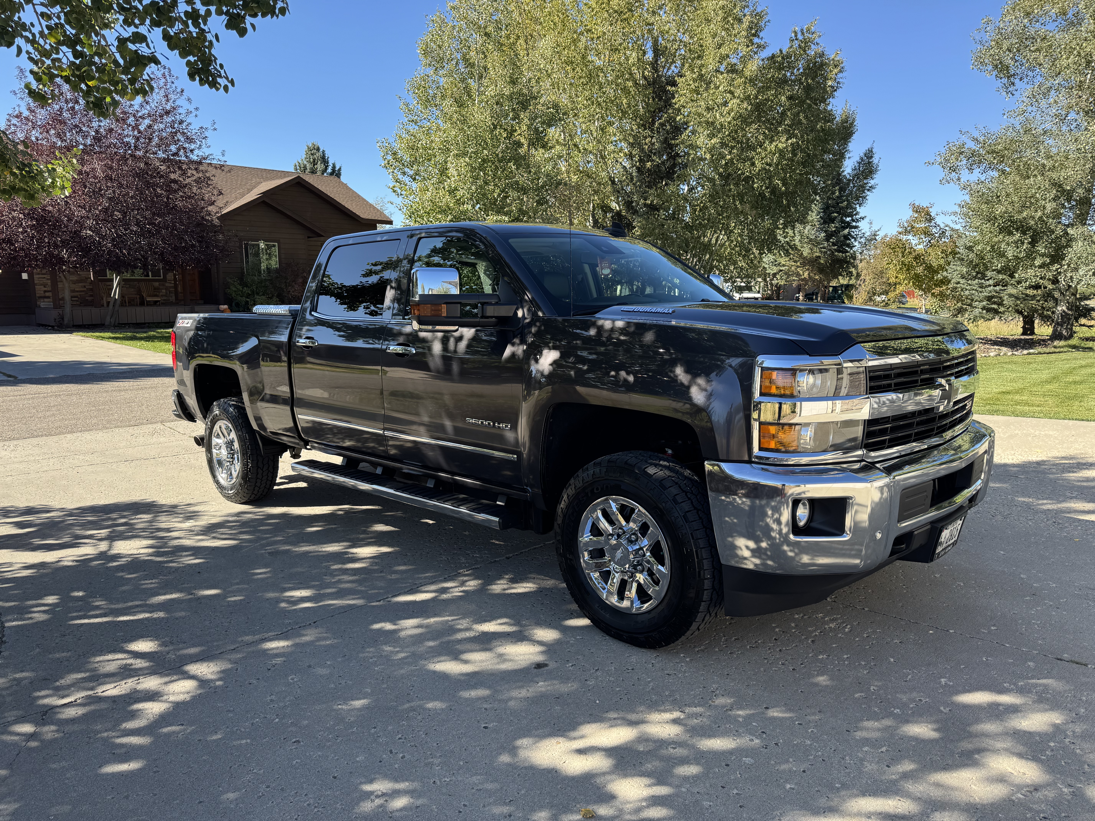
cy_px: 410
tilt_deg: -10.5
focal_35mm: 24
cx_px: 548
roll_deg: -0.1
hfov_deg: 71.6
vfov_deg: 56.8
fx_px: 759
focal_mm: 6.76
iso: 80
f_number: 1.78
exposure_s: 1/802
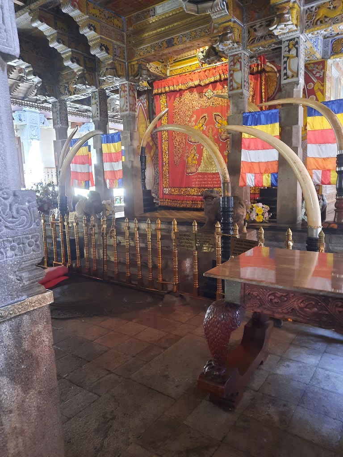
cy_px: 228
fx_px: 330
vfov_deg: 69.4
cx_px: 172
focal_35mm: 25
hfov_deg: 54.9
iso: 640
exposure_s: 1/20
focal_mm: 4.6
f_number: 2
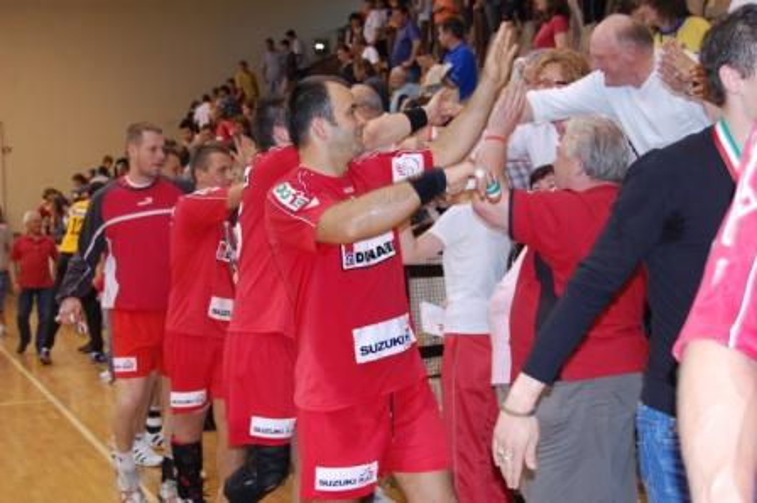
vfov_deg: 21.5
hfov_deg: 31.9
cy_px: 252
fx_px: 1324
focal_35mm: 63
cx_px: 378
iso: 400
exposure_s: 1/60
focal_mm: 42
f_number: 5.3
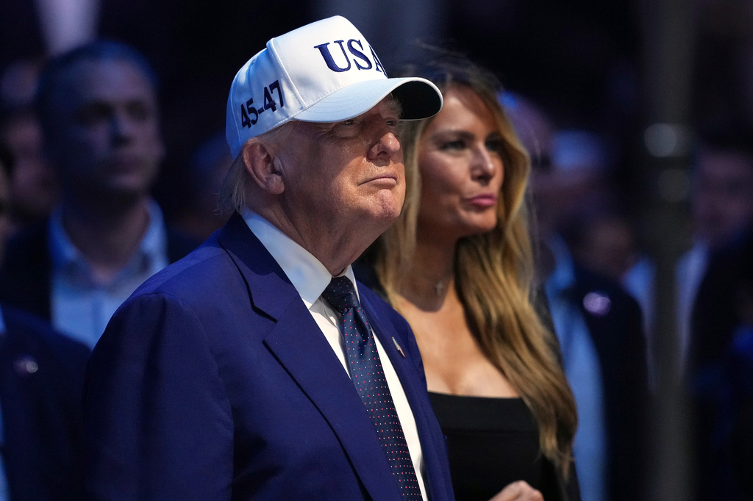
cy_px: 250
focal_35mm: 450
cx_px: 376
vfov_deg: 3.1
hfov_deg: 4.6
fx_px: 9409
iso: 4000
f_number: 3.5
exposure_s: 1/500
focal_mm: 300
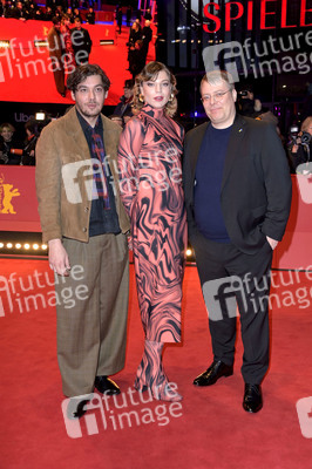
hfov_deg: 33.3
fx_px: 521
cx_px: 156
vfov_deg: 48.5
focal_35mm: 40
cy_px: 234
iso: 1250
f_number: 5.6
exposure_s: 1/250
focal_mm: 40
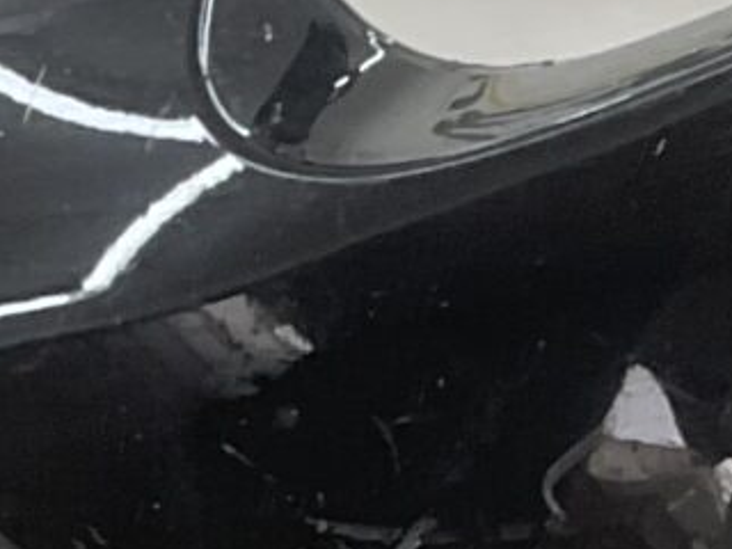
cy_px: 563
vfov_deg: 6.4
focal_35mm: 232
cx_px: 766
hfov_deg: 8.5
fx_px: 4906
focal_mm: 3
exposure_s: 1/100
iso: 25
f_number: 1.8
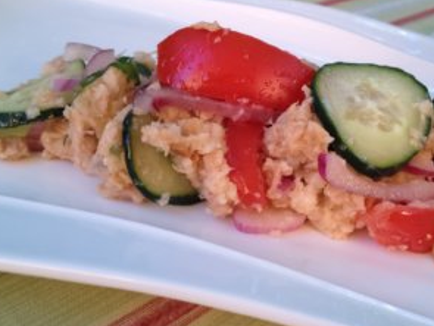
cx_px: 252
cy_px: 162
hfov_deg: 39.5
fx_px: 603
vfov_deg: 30.3
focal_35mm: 48
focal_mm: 4.28
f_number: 2.4
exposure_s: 1/60
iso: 64
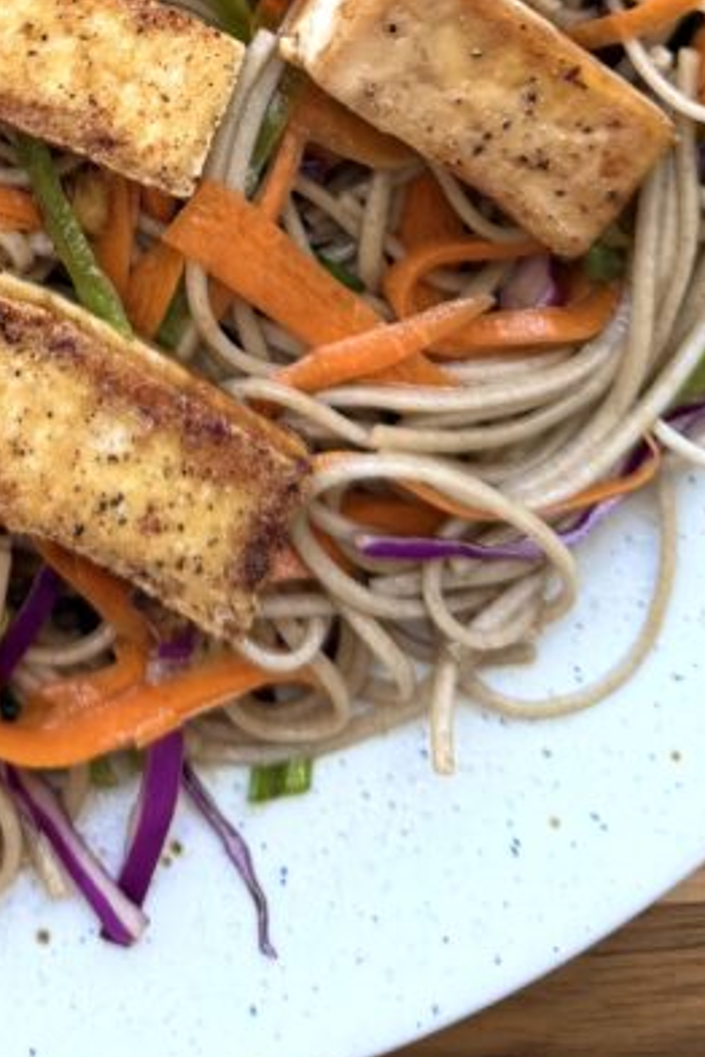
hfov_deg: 20.0
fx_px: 1909
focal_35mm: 65
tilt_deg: -88.4
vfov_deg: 27.0
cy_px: -239
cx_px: -57
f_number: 1.78
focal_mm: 6.76
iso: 80
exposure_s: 1/294
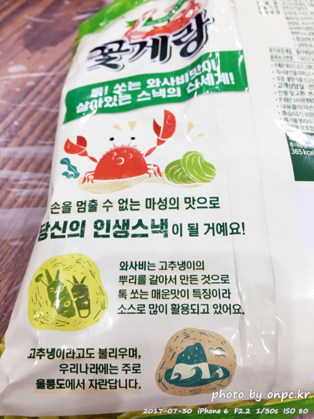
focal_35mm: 29
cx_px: 157
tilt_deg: -48.4
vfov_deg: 61.6
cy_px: 210
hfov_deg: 48.3
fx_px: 351
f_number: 2.2
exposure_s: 1/30
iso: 80
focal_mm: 4.15
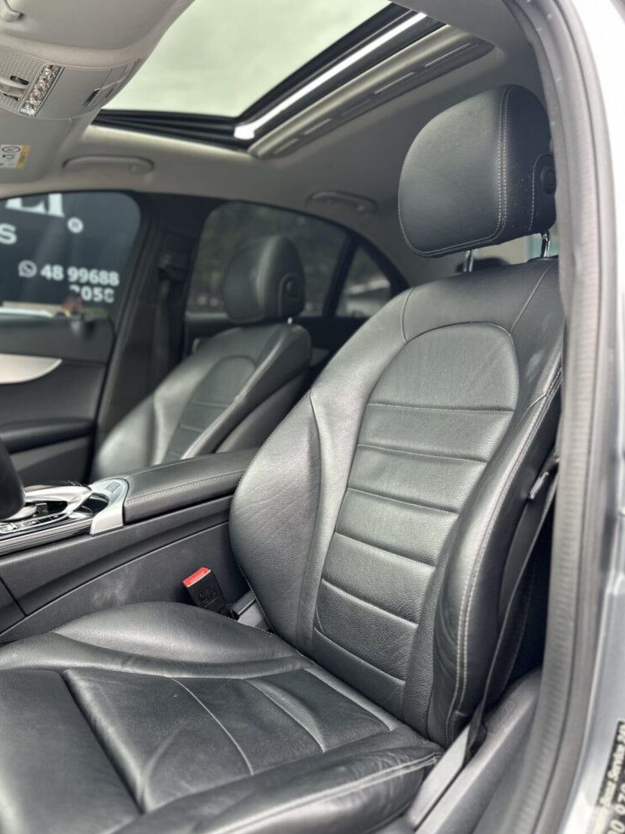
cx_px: 310
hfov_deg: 54.9
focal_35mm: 25
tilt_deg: -4.2
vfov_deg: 69.4
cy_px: 421
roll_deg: -0.5
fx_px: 602
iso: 80
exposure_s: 1/121
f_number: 1.78
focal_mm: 6.86
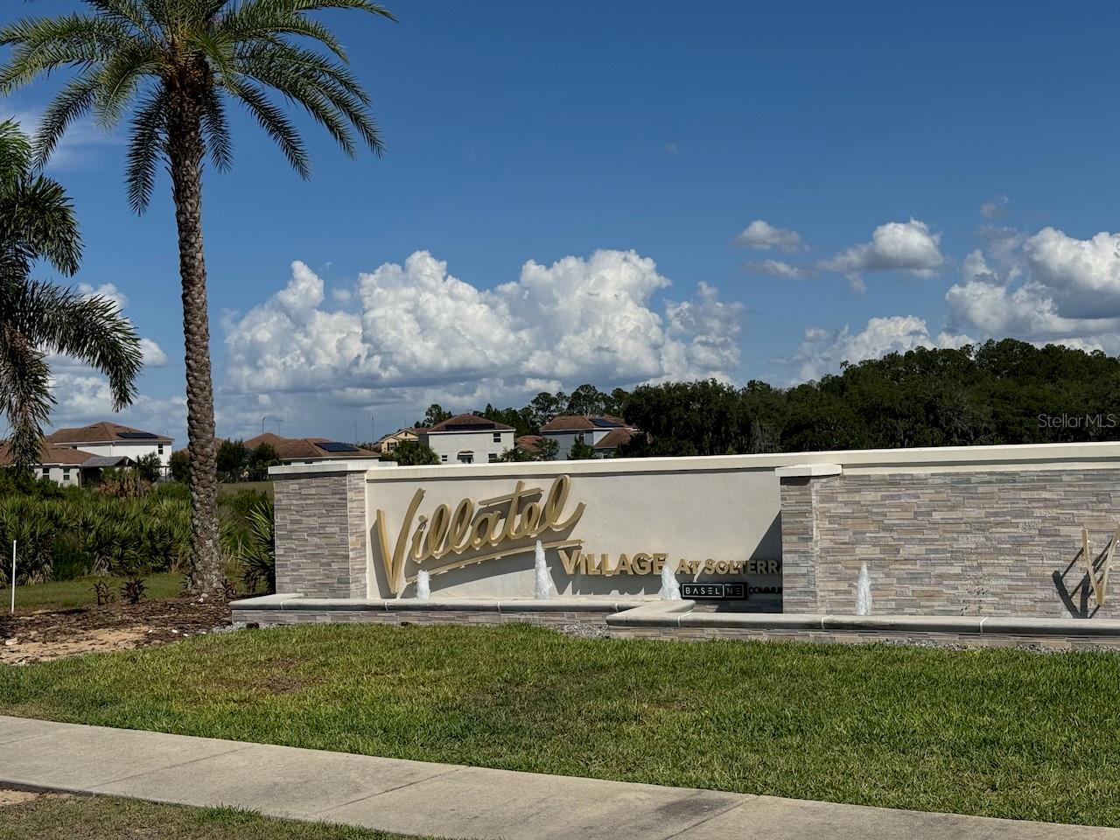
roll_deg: +1.5
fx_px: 1553
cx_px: 560
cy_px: 420
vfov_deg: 30.3
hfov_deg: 39.7
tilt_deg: +0.7
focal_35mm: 48
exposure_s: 1/12500
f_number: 1.78
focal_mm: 6.76
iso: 64
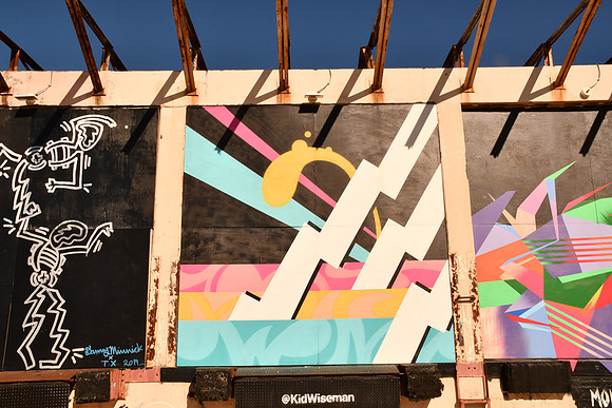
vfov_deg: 40.0
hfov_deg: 57.2
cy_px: 204
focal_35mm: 33
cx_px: 306
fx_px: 561
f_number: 22
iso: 400
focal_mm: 22
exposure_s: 1/400
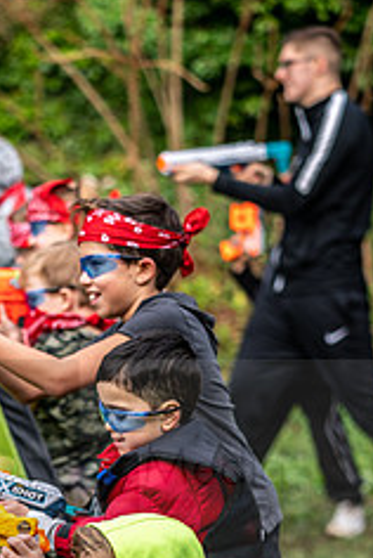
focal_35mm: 160
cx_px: 80
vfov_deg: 12.7
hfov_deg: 8.6
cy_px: 478
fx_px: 2479
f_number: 2.8
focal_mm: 84
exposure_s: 1/400
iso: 100
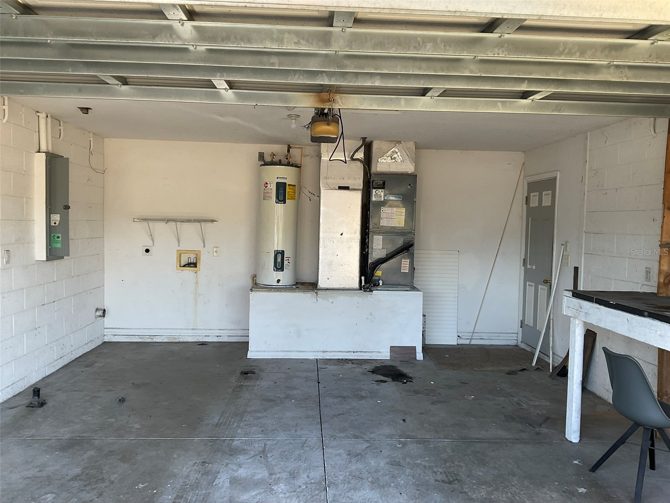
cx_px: 335
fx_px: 561
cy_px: 252
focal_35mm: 29
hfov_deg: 61.7
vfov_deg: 48.2
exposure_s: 1/120
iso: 32
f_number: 1.8
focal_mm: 3
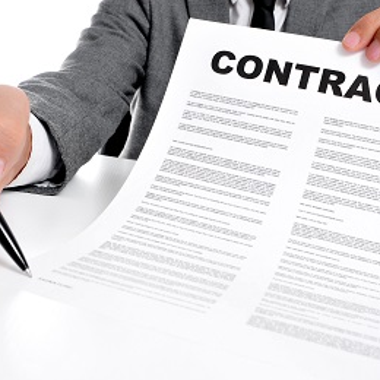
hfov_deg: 40.0
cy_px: 189
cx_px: 188
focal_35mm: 42
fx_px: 522
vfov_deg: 40.0
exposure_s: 1/125
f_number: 9
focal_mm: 20
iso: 200
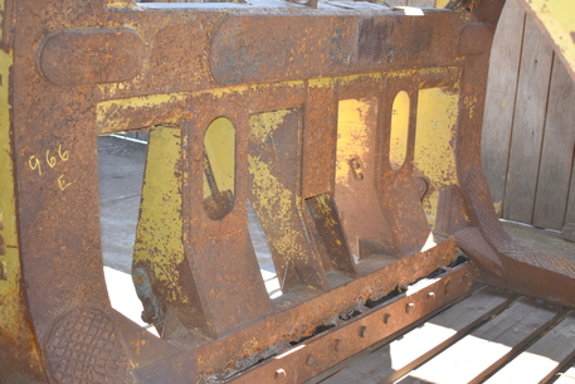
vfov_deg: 28.4
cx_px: 296
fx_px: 760
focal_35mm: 48
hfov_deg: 41.5
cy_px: 191
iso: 320
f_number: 5
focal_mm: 29
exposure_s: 1/200
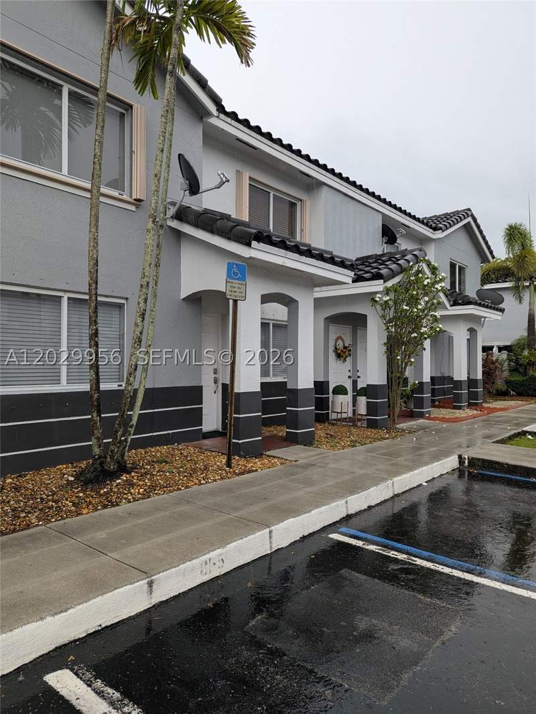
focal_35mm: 24
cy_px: 357
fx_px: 495
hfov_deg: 56.8
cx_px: 268
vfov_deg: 71.6
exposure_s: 1/174
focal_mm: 6.81
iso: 47
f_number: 1.85
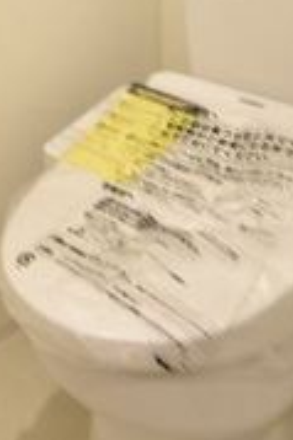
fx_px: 526
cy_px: -93
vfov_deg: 35.4
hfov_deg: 28.7
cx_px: -17
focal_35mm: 43
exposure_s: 1/5
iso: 100
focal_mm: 8
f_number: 4.5
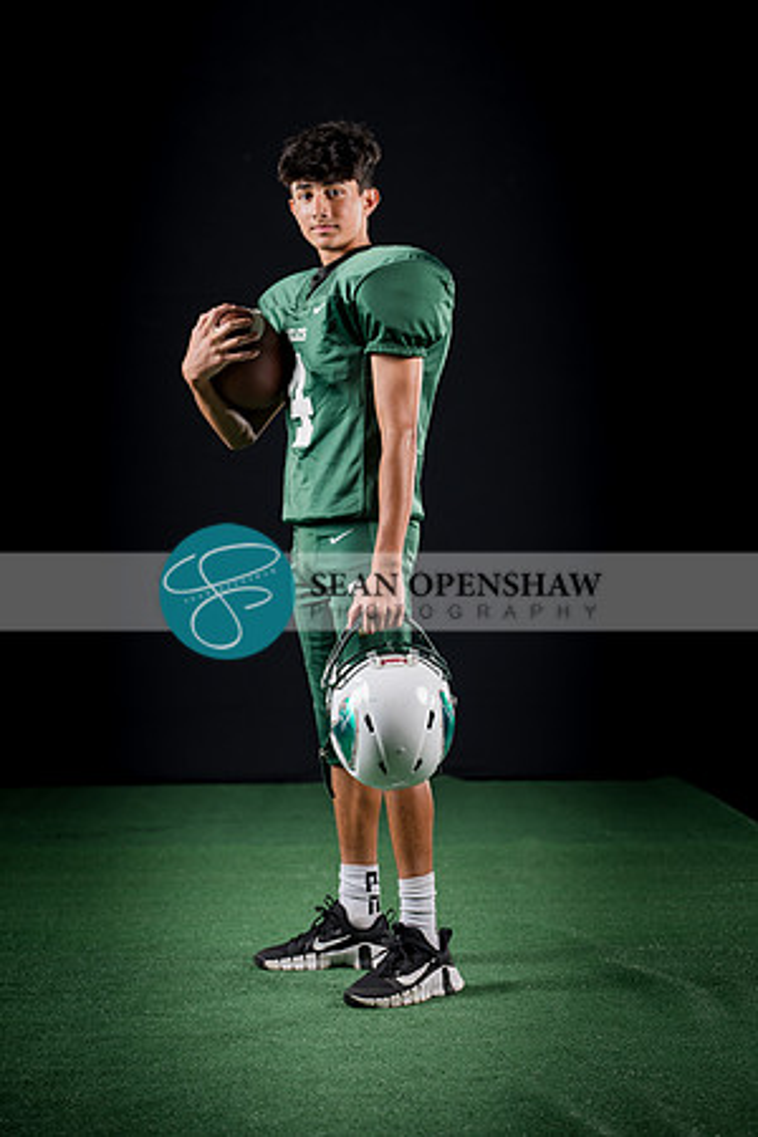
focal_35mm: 85
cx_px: 379
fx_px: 2684
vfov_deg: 23.9
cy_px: 568
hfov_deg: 16.1
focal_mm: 85
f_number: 4
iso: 200
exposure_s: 1/160
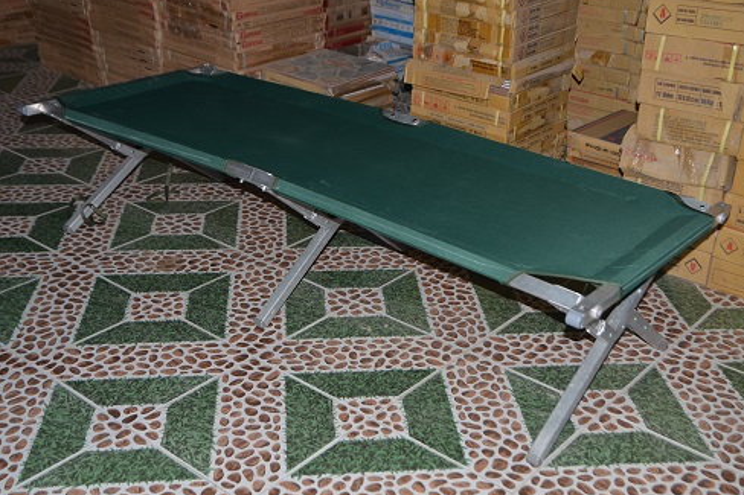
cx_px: 380
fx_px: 920
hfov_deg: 44.0
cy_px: 246
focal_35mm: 45
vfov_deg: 30.2
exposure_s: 1/60
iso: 250
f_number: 3.5
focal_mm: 29
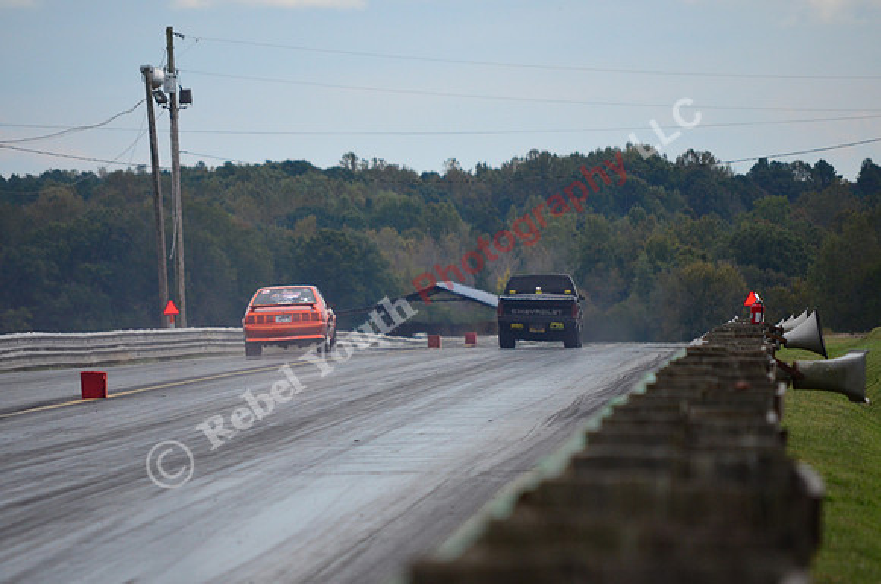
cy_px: 292
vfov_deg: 4.6
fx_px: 7326
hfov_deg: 6.9
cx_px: 440
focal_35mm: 300
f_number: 6.3
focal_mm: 200
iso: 1000
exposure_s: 1/2500
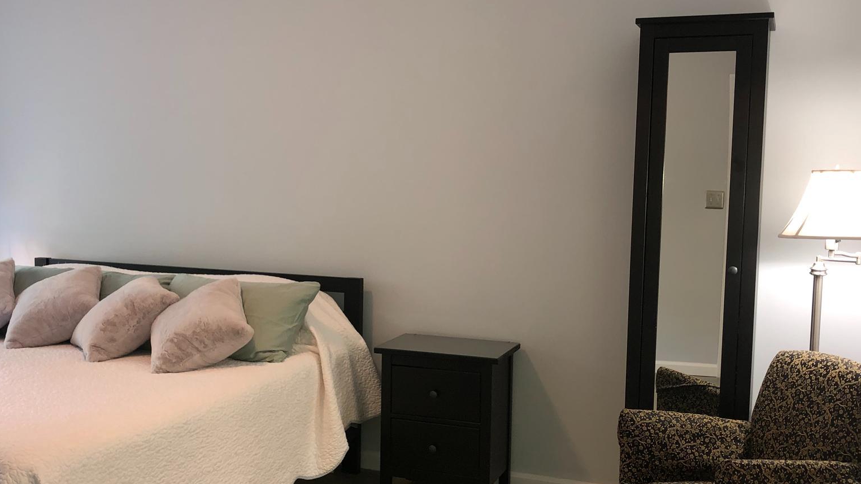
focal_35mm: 41
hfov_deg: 49.3
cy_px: 252
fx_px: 936
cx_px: 386
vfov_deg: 29.0
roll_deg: -0.6
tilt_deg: -5.1
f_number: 1.8
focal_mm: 3.99
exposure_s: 1/20
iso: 40
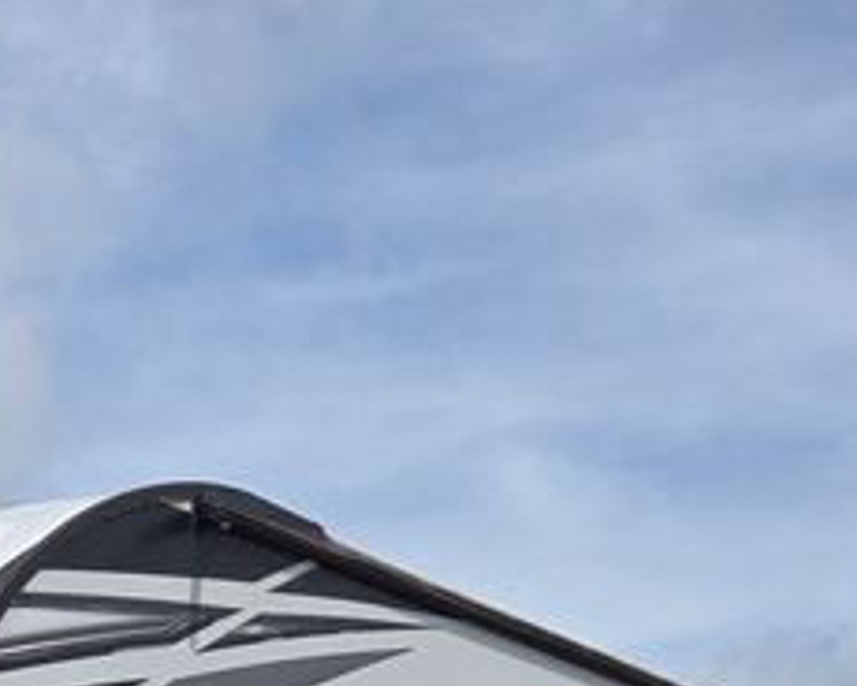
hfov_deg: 18.7
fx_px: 2536
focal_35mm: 100
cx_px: 11
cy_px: 1178
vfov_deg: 13.9
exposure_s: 1/2456
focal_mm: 5.4
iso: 25
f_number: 1.8
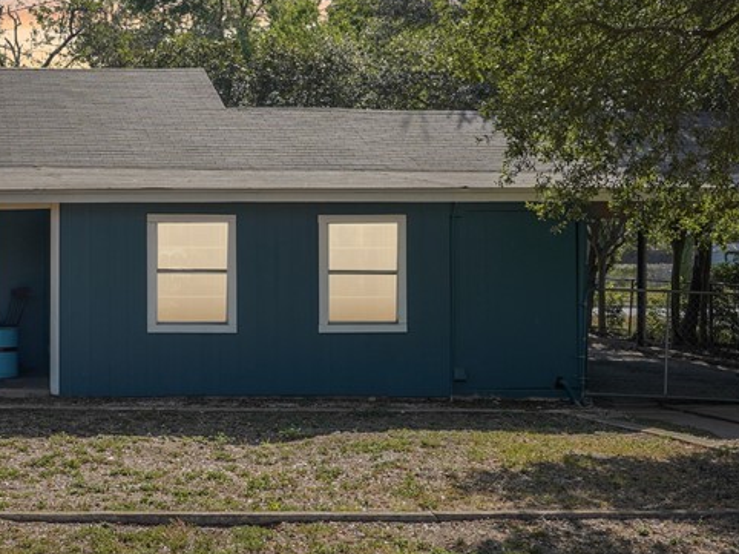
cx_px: 34
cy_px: 216
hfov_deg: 28.3
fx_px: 1387
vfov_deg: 22.5
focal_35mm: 65
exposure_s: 1/125
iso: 100
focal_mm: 30
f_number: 8
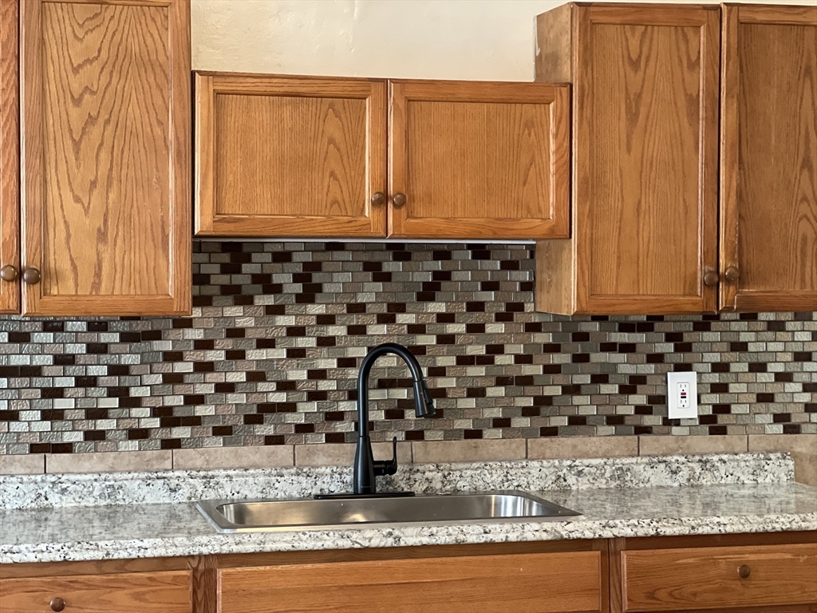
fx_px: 1817
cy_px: 306
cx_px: 408
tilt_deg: -0.6
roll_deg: +0.1
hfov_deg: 25.3
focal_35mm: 77
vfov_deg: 19.1
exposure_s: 1/24
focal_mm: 9
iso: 320
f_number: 2.8
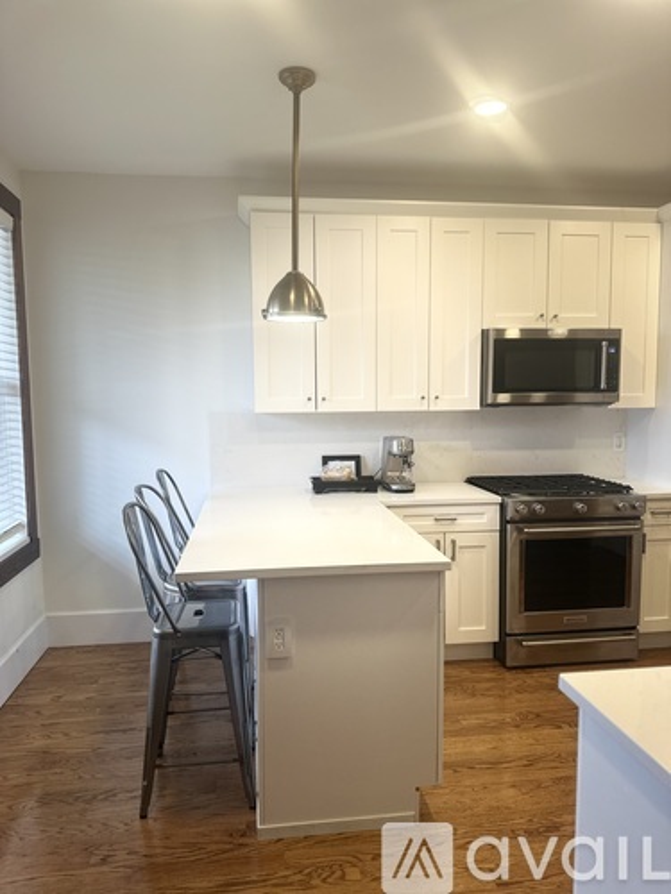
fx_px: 620
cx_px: 336
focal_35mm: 24
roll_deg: -1.1
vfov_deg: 71.6
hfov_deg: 56.8
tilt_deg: -4.8
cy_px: 447
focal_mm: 6.86
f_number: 1.78
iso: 125
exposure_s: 1/120
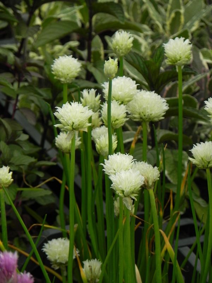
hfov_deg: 3.9
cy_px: 142
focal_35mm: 377
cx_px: 106
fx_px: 3078
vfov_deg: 5.3
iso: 160
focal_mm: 67.2
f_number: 5
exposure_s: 1/60
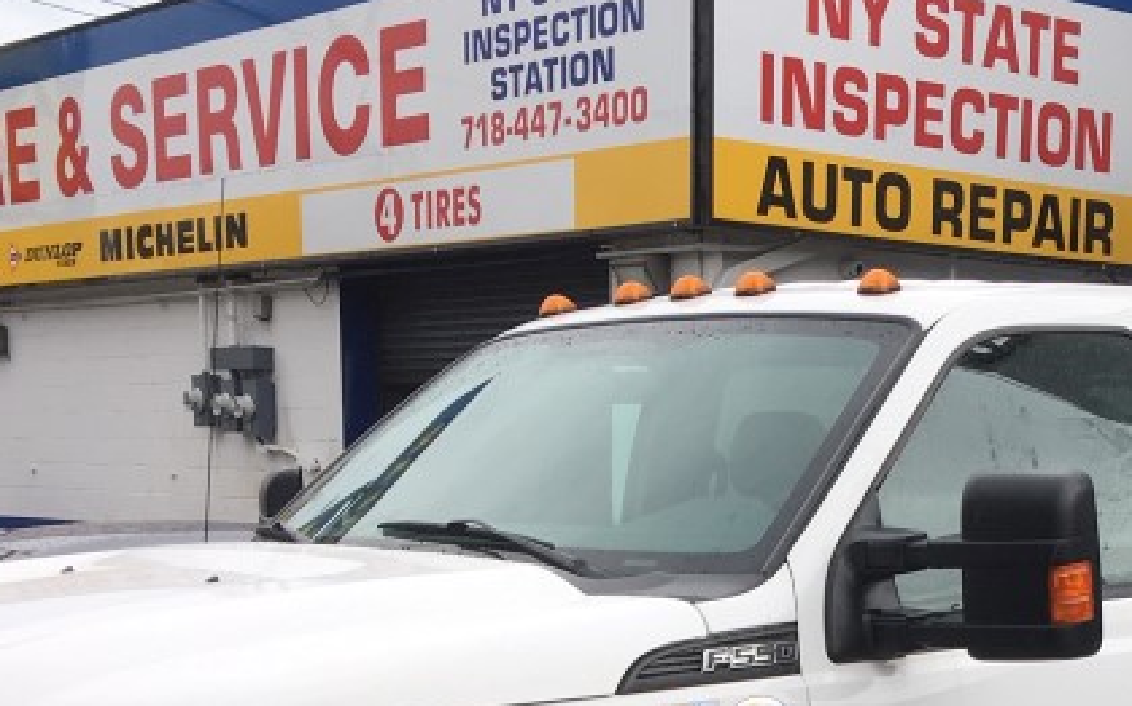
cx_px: 841
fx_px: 2313
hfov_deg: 27.2
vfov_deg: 16.4
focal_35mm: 75
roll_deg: -0.6
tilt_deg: -10.8
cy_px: 932
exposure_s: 1/394
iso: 25
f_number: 2.2
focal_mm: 4.15
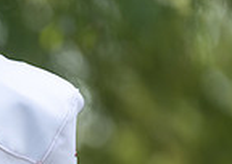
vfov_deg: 2.0
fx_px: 4744
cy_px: 127
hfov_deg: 2.8
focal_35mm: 722
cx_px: -85
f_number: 2.8
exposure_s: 1/400
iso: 100
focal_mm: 170
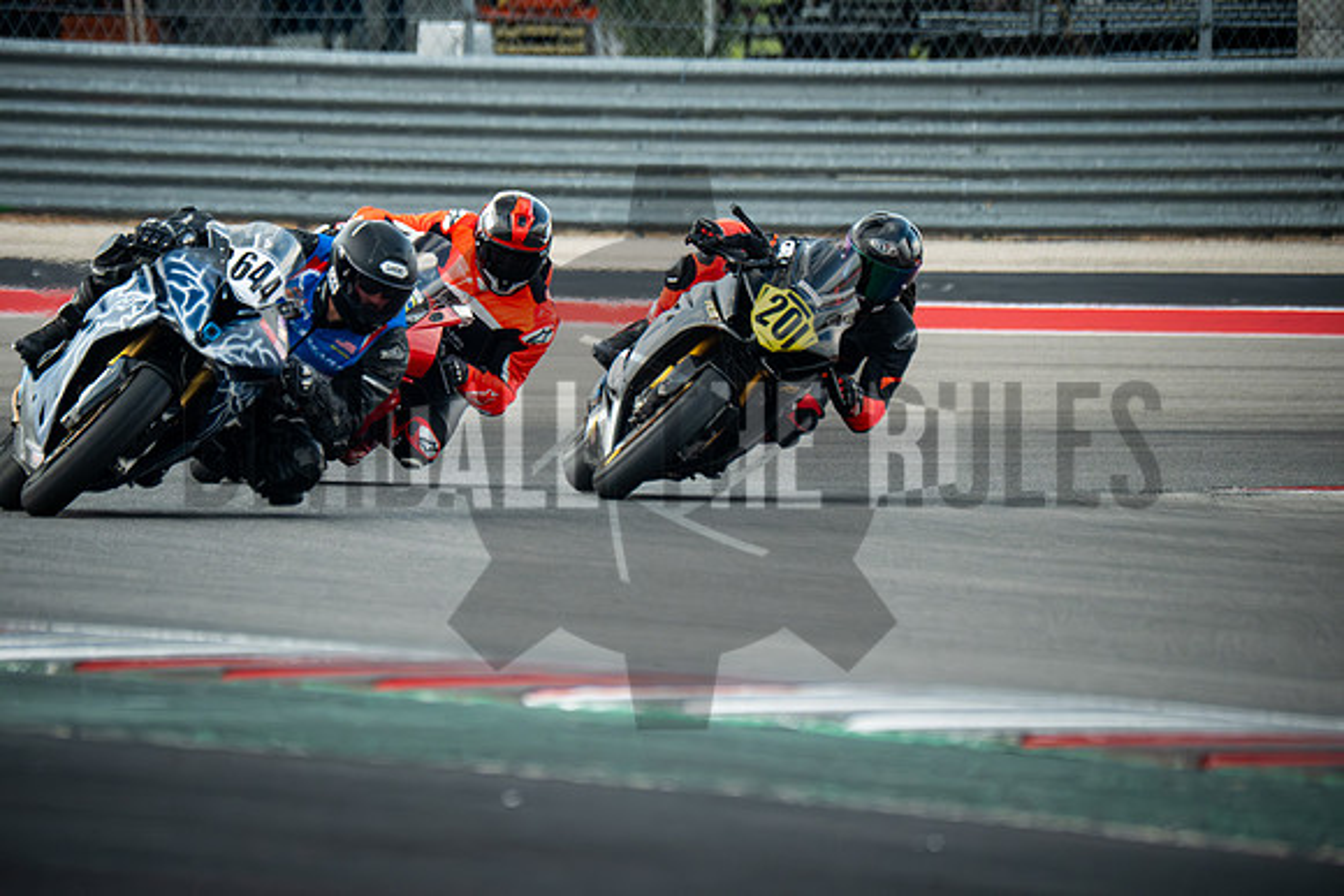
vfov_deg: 2.3
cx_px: 672
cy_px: 448
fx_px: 22404
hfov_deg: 3.4
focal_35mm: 600
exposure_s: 1/1600
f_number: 5.6
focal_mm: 400
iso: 3200
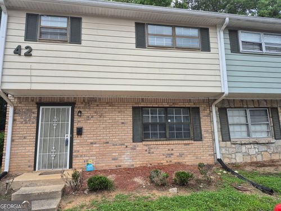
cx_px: 140
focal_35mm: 23
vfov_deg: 58.9
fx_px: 187
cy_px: 106
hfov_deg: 73.9
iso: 25
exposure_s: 1/848
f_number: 1.8
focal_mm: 5.4
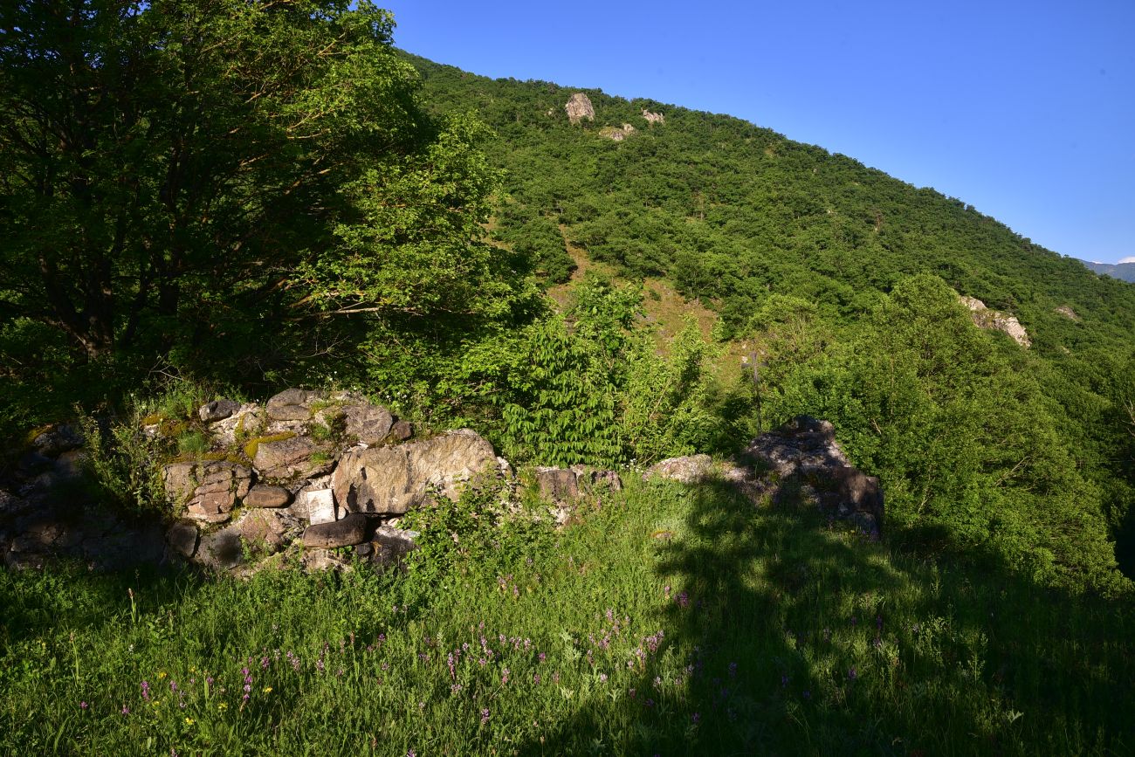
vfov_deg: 27.0
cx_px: 568
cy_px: 378
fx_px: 1576
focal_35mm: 50
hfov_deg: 39.6
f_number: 13
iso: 160
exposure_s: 1/100
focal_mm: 50
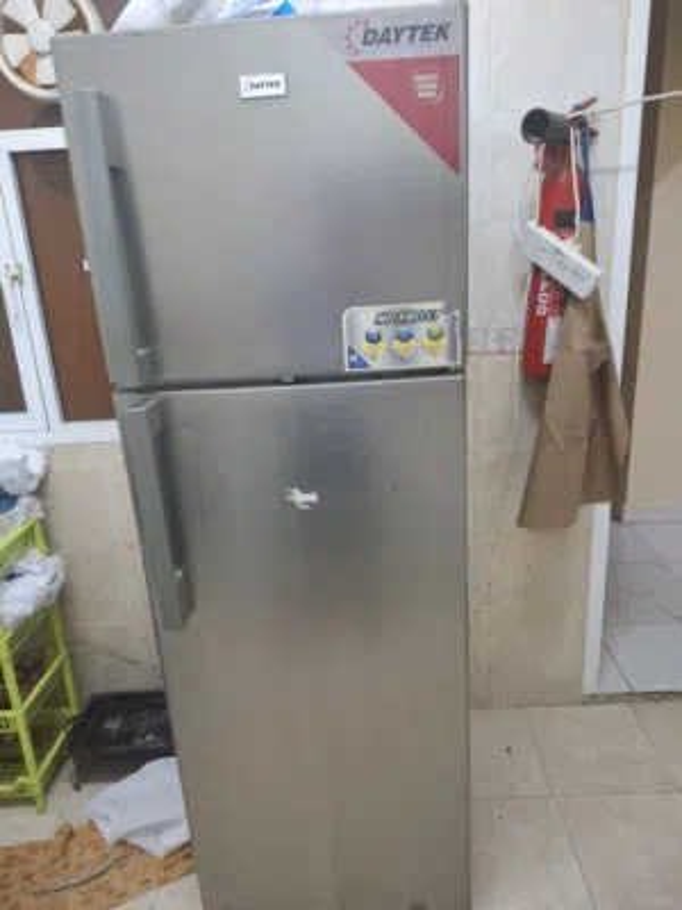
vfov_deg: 73.9
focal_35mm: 23
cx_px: 341
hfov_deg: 58.9
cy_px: 455
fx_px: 604
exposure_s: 1/33
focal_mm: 5.54
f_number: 1.8
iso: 400
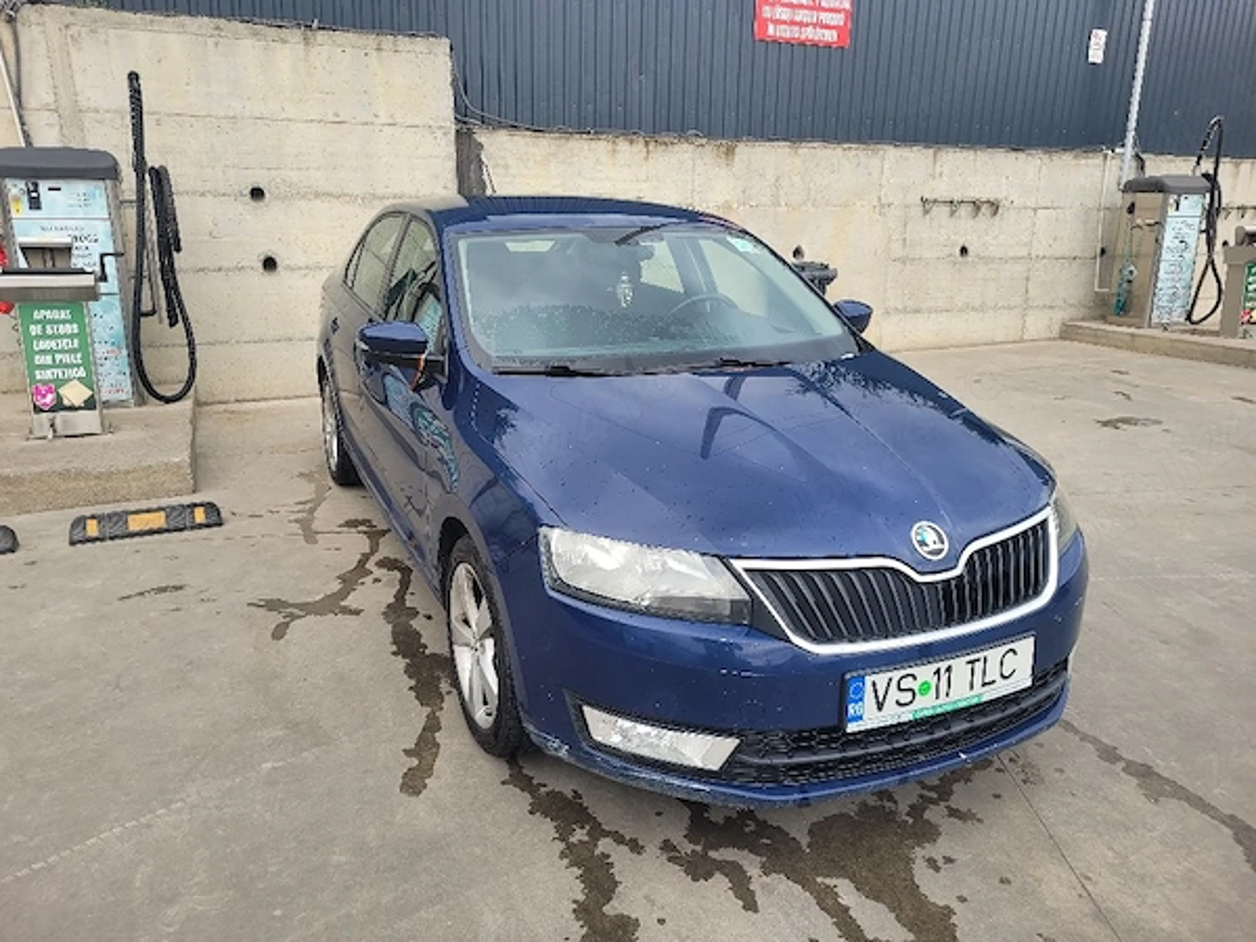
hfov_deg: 67.3
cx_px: 628
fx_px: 943
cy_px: 471
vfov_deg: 53.1
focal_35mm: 26
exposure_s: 1/111
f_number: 1.8
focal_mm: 5.4
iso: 40
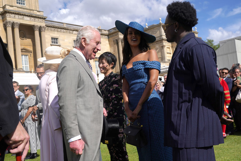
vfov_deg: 38.9
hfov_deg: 55.8
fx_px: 228
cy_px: 80
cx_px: 120
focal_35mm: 34
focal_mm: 34
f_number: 6.3
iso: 125
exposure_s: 1/1250
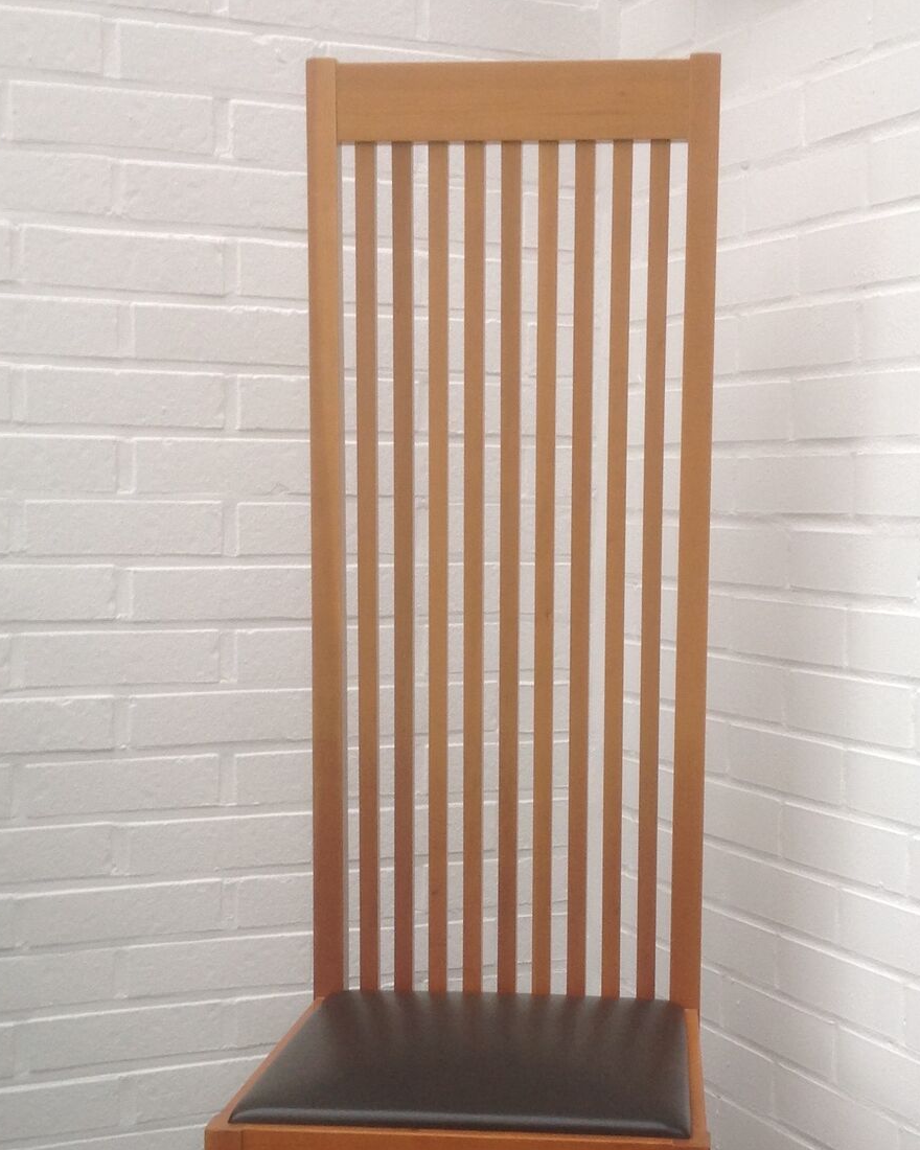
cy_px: 758
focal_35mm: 62
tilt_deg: -6.3
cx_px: 533
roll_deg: -1.4
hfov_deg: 24.6
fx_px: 2110
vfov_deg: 30.3
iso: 50
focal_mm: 4.28
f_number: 2.4
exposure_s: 1/15
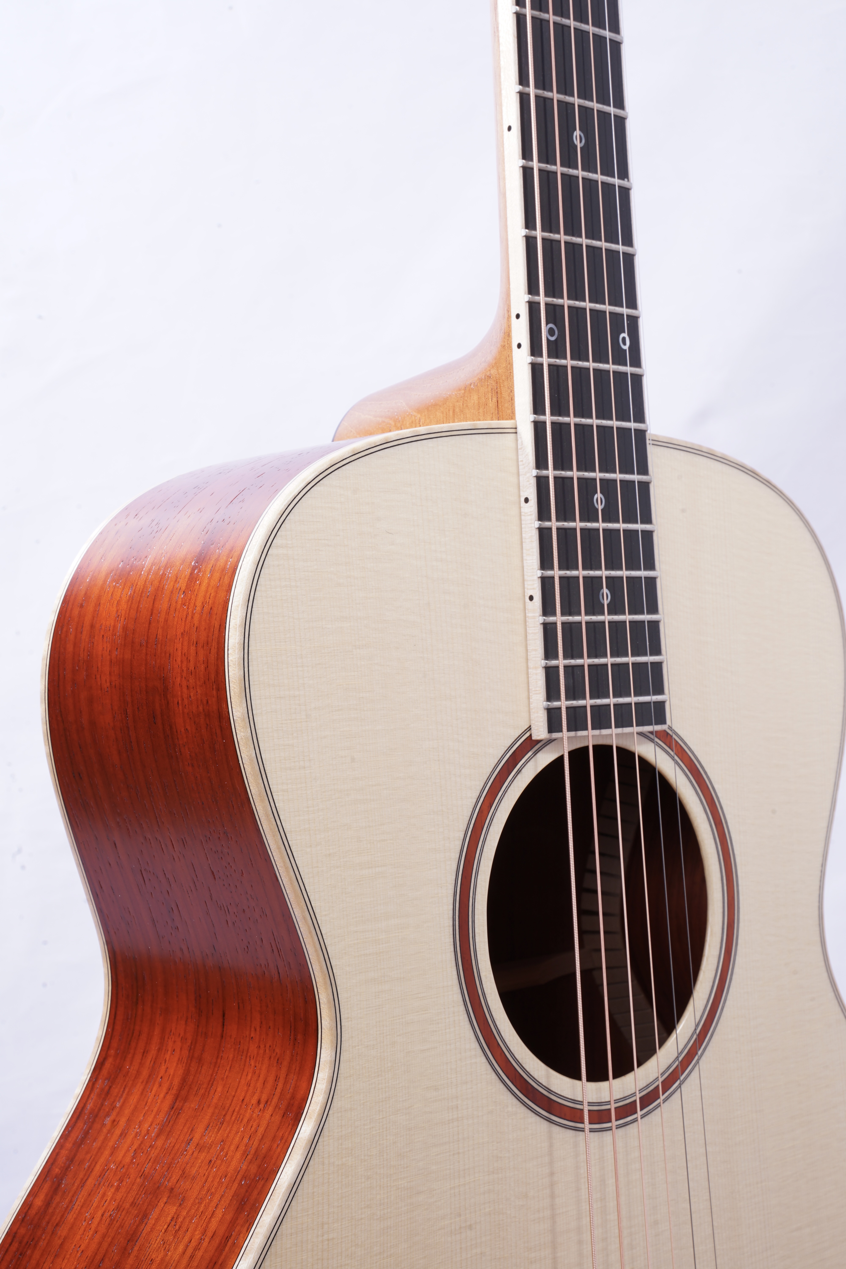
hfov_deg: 25.1
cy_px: 634
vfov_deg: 36.9
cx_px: 423
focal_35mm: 54
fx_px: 1903
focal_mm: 54
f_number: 20
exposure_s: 1/50
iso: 100
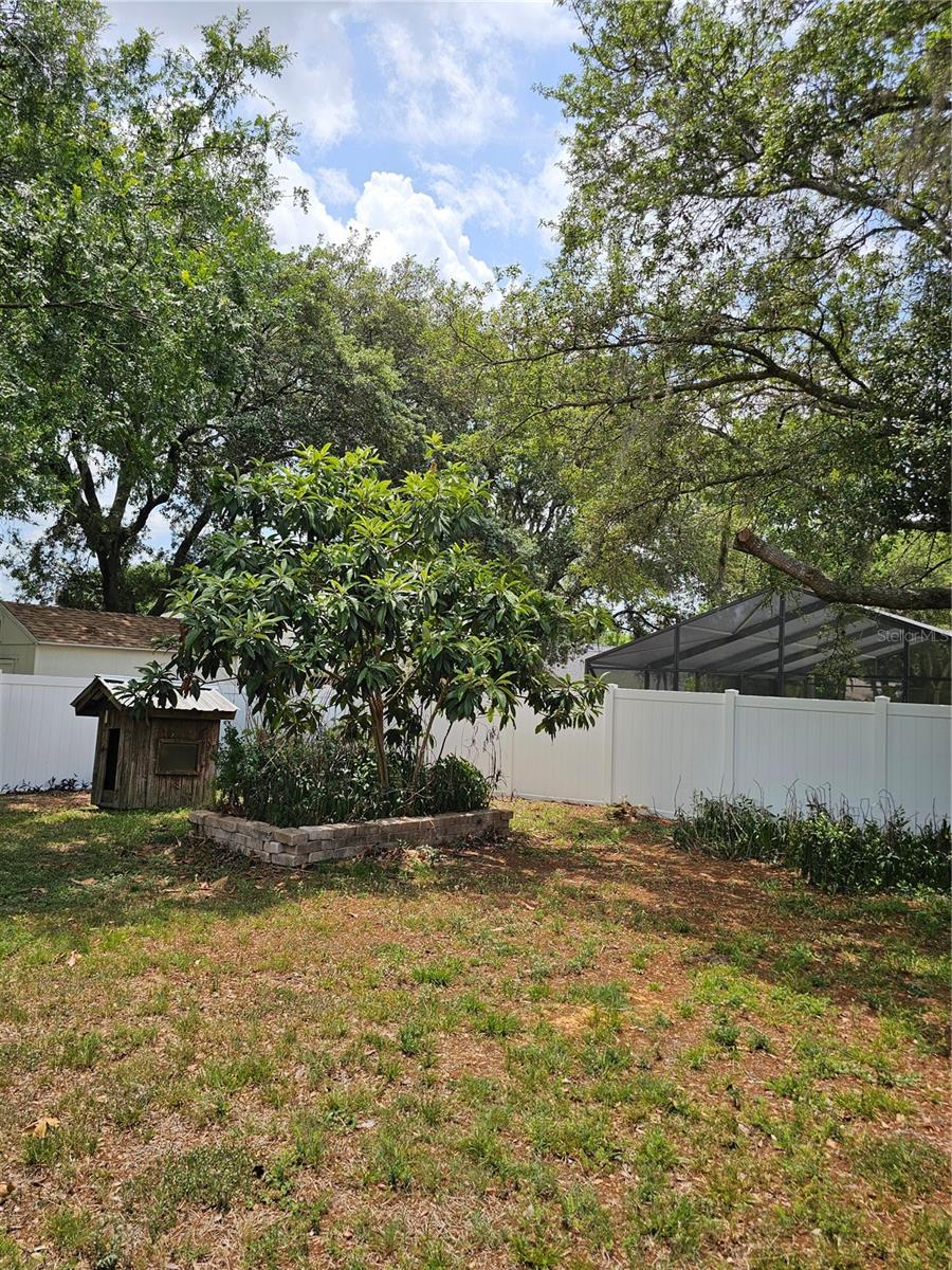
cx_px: 476
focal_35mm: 23
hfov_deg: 58.9
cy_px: 635
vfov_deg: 73.9
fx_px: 843
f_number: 1.7
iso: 20
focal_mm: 6.3
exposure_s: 1/1225
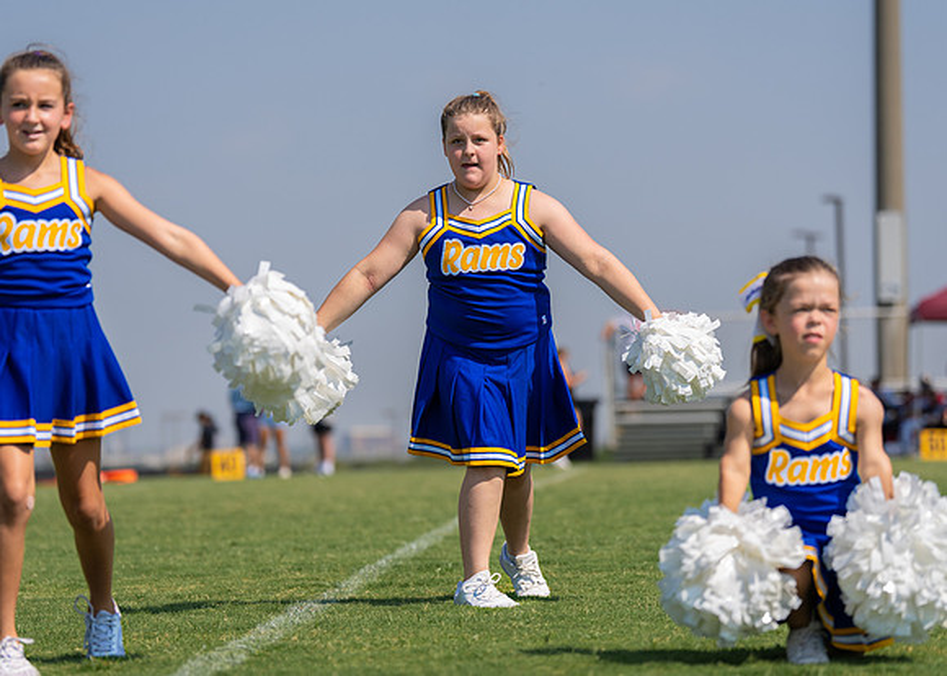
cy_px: 301
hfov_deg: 14.1
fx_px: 3821
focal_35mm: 142
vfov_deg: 10.1
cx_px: 468
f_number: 2.8
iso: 100
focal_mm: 115
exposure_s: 1/2500
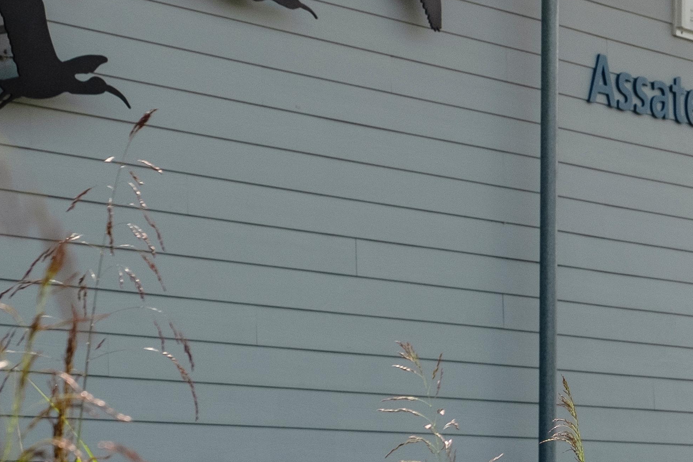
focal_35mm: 140
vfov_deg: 9.8
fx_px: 2695
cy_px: 114
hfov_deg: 14.2
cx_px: 846
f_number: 5.6
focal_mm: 29.2
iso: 200
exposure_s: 1/800
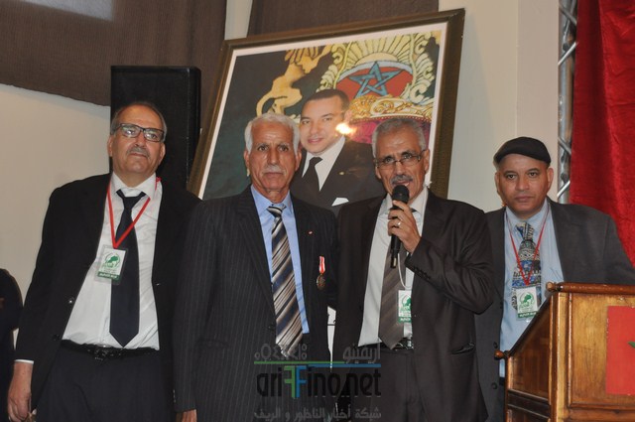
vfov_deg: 25.7
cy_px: 211
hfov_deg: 37.9
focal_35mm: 52
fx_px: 925
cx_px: 318
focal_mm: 35
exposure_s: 1/60
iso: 800
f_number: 4
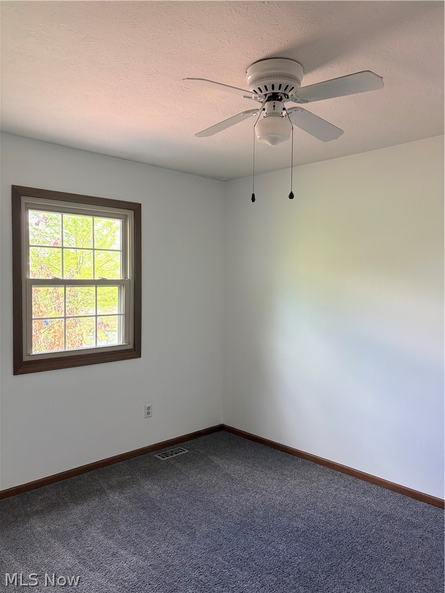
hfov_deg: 53.1
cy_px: 296
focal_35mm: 26
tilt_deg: -1.6
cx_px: 222
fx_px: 446
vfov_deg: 67.3
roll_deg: -1.2
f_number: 1.6
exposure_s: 1/120
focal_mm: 5.96
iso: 200
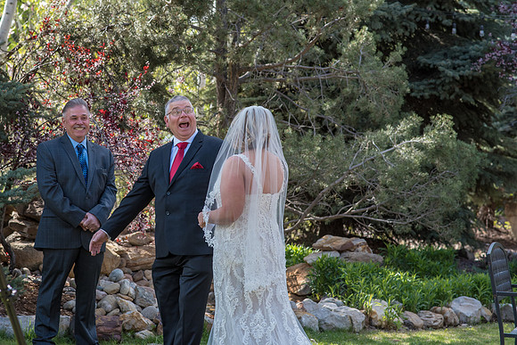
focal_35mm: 111
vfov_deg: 12.4
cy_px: 122
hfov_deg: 18.4
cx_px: 181
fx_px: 1589
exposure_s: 1/500
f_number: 5.6
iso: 320
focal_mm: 85
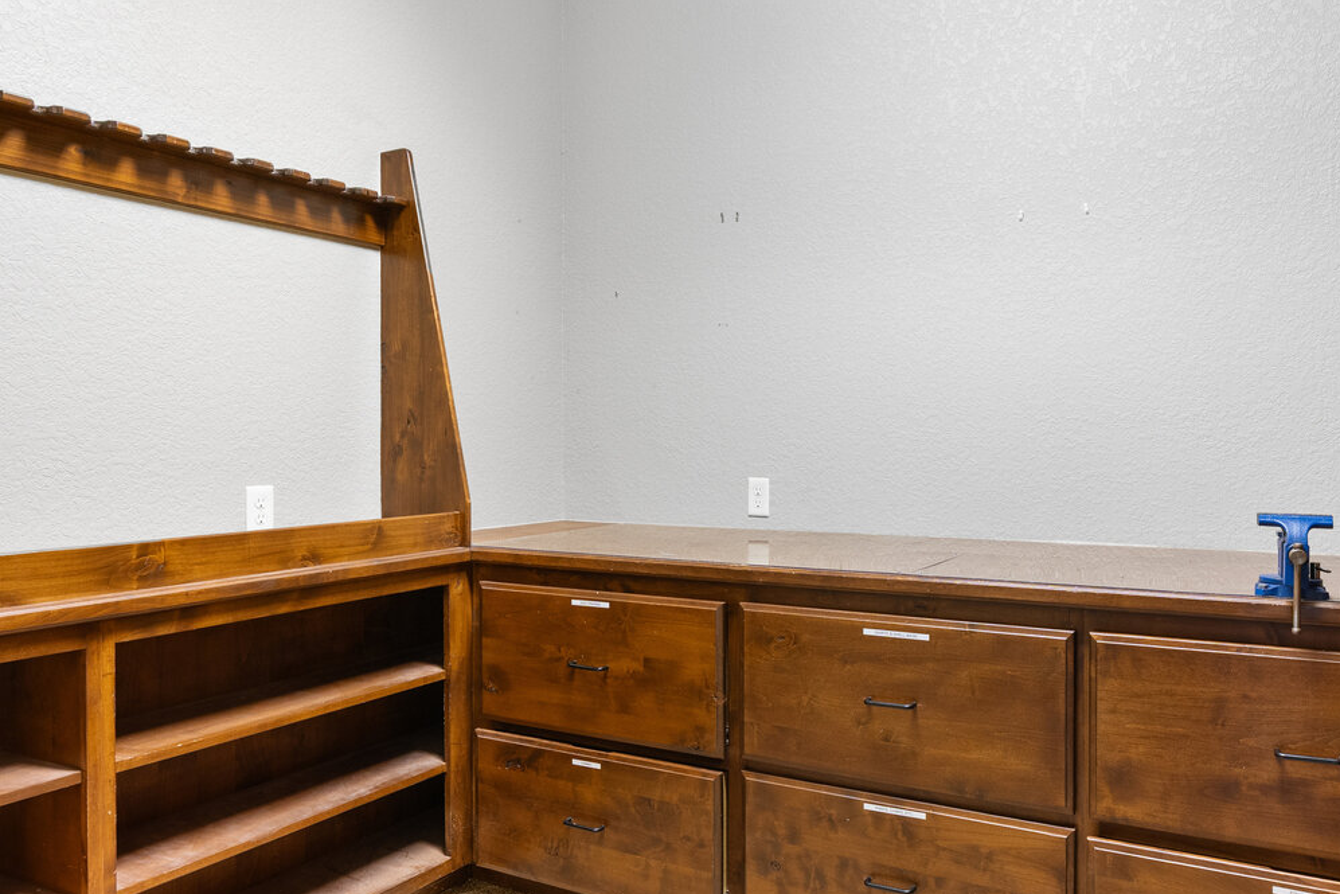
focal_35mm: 26
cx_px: 745
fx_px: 968
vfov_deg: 49.6
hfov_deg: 69.2
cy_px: 454
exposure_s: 2
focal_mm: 16
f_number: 7.1
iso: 320
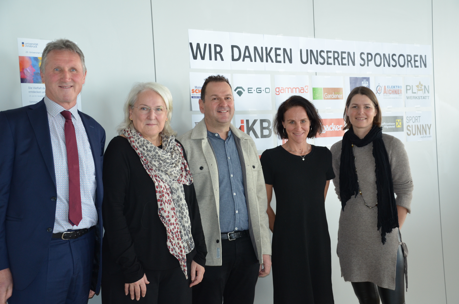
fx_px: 802
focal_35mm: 63
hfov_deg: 32.0
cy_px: 152
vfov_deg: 21.5
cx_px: 230
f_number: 4.8
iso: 800
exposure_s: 1/60
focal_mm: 42
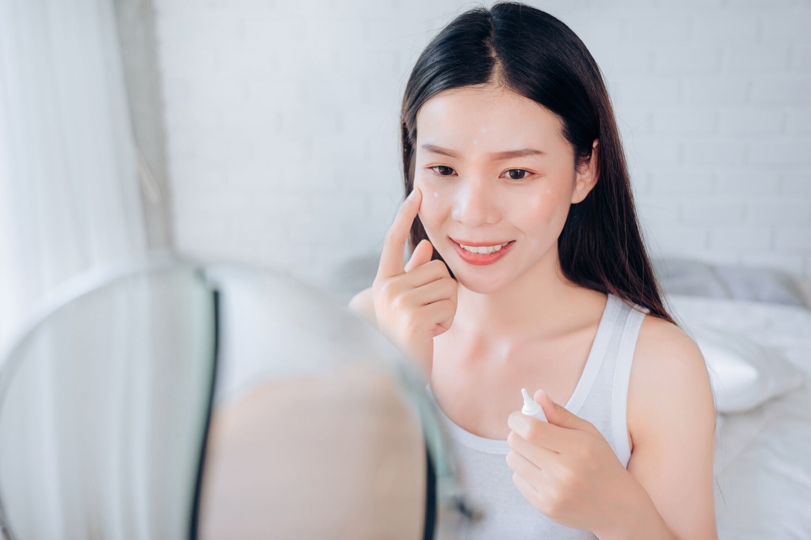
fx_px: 946
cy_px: 270
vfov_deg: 31.9
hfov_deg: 46.4
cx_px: 406
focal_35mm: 42
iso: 100
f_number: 4
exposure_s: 1/250
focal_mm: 42
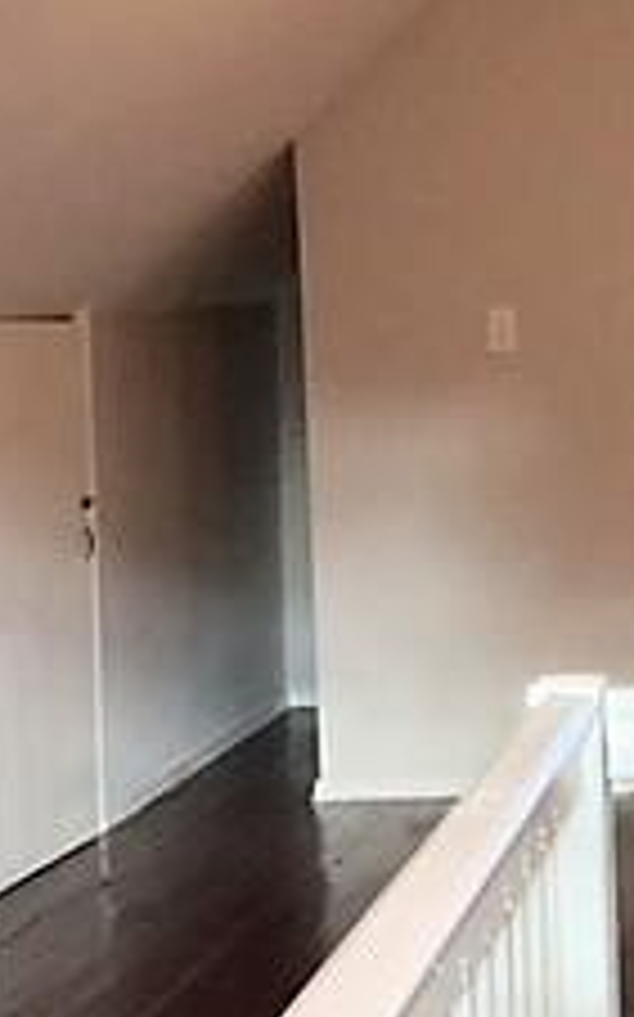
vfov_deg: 23.8
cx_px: 989
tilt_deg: -2.9
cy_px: 418
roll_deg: +1.2
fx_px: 2408
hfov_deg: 13.9
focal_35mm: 87
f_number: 2.2
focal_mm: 4.15
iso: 32
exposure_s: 1/30
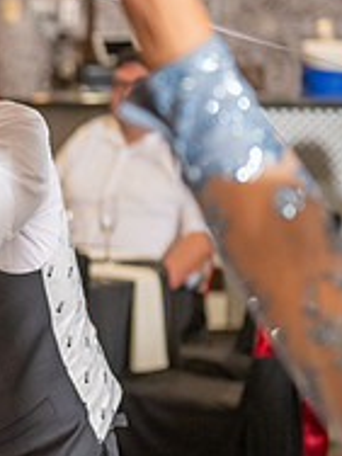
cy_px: 207
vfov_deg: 9.5
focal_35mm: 208
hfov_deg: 7.0
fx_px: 2740
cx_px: -194
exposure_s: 1/125
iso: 800
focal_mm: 70
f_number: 2.8
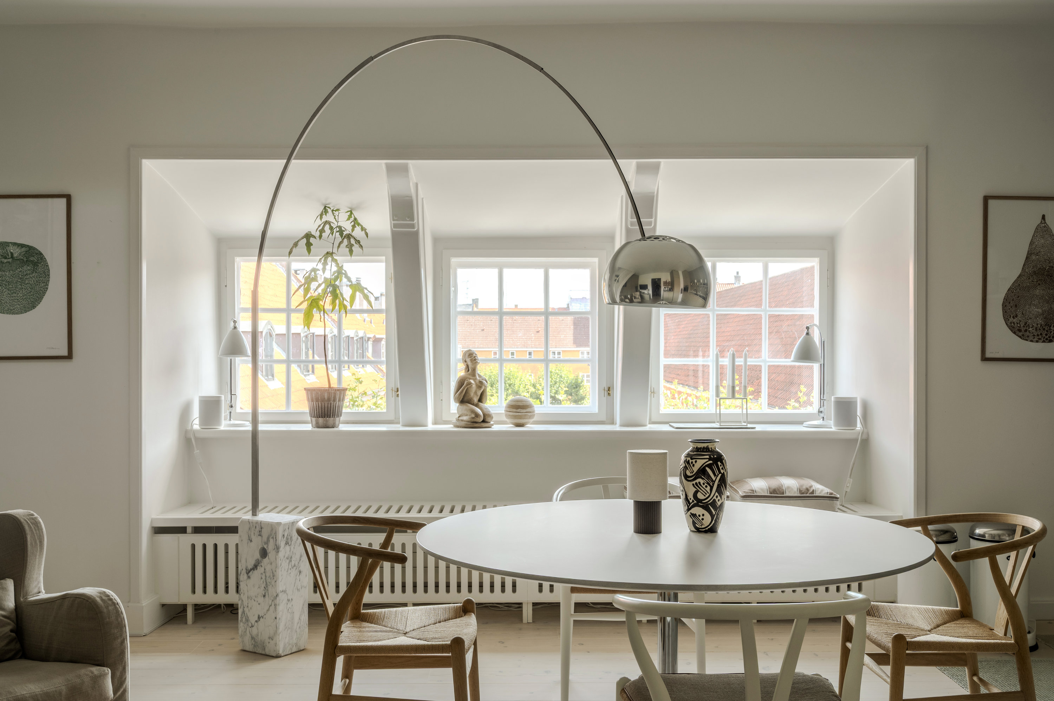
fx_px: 1053
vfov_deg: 36.8
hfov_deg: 53.2
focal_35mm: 36
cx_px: 527
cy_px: 350
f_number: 11
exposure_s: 1/25
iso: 100
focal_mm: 36
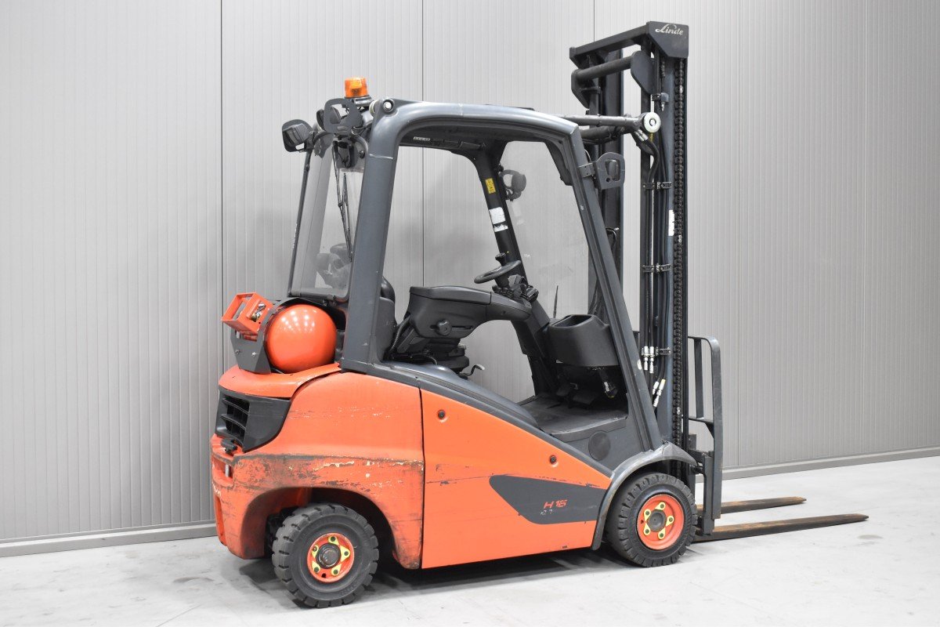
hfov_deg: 45.0
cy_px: 314
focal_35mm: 44
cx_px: 470
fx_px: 1136
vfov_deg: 30.8
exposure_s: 1/20
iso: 1600
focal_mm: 29
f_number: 5
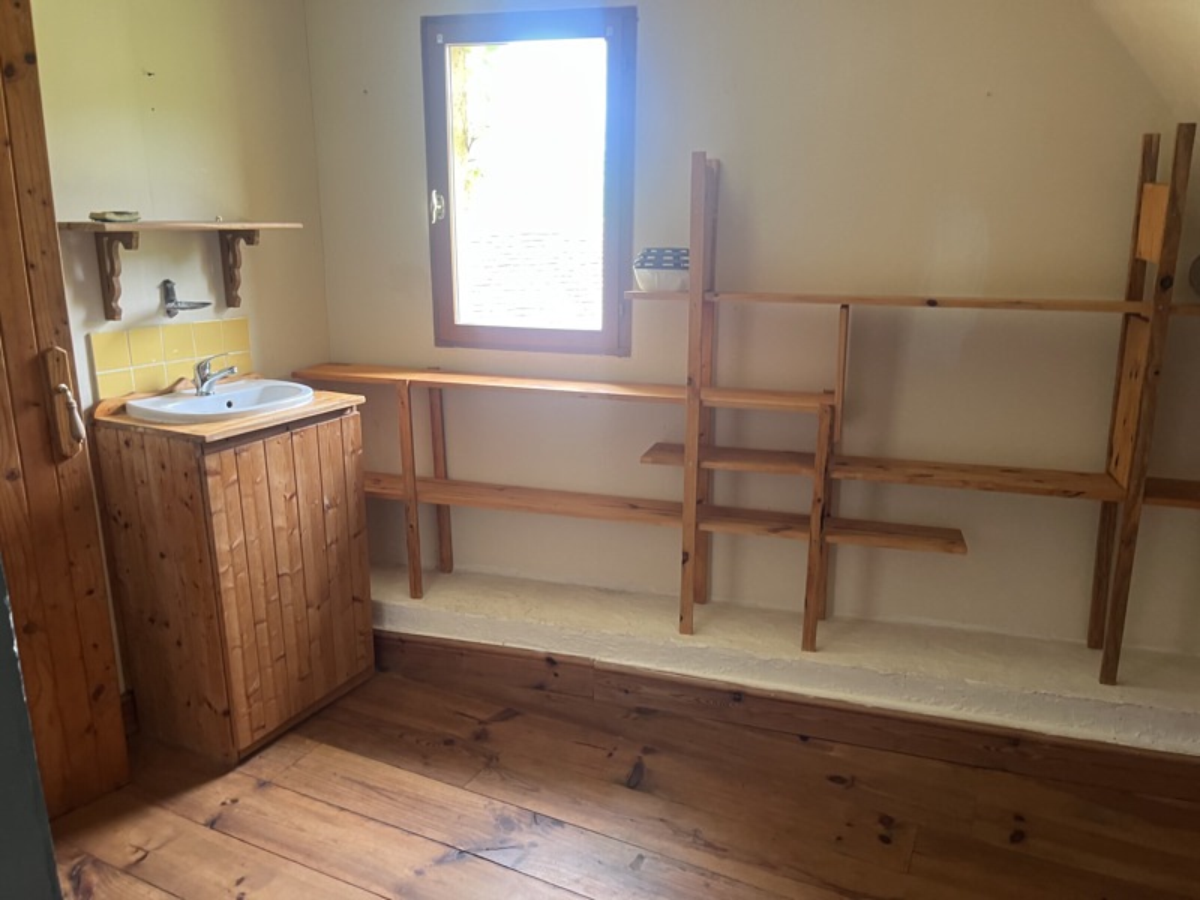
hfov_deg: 67.3
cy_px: 450
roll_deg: -0.9
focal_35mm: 26
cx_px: 600
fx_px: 901
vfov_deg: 53.1
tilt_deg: -11.4
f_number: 1.6
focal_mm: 5.1
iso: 160
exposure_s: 1/60
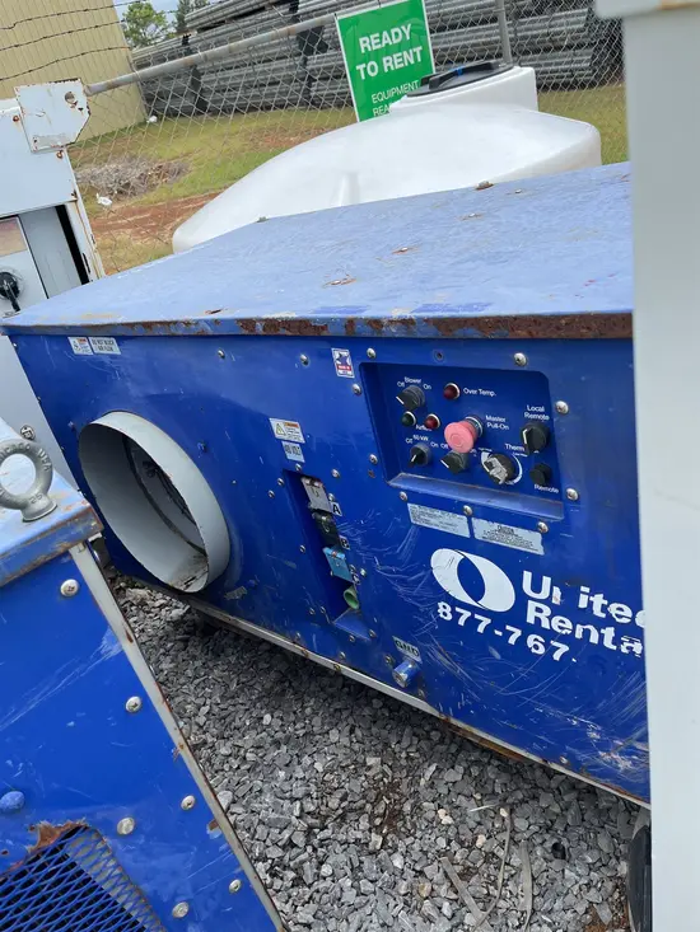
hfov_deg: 53.1
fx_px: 701
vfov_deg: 67.3
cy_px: 466
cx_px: 350
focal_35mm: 26
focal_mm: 5.1
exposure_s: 1/1441
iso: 50
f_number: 1.6
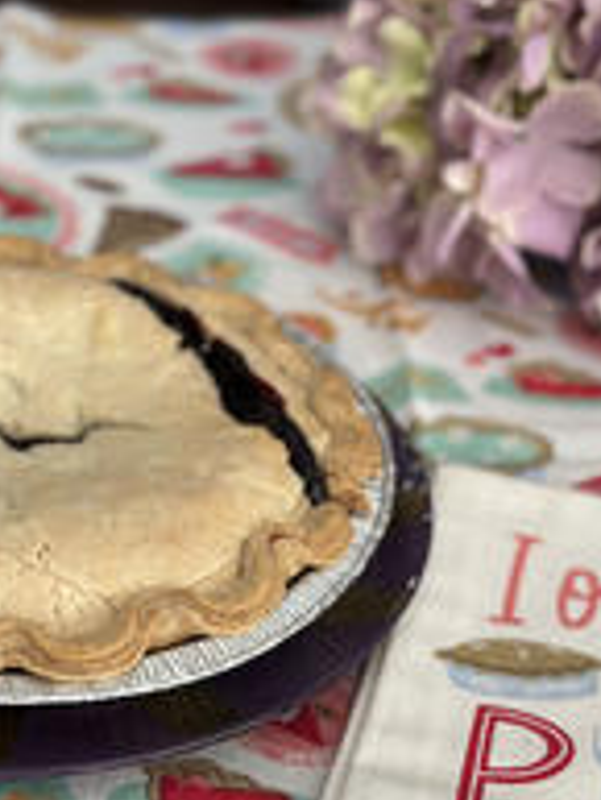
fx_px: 2012
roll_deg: -4.5
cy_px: 705
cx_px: 296
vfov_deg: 22.0
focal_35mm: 87
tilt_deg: -42.0
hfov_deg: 17.0
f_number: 1.78
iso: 160
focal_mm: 6.86
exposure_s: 1/60
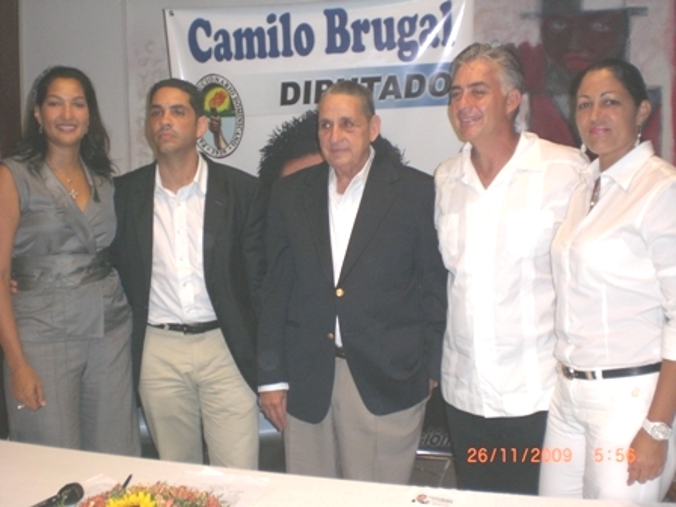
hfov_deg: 49.0
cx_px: 338
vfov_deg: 37.7
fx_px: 742
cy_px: 254
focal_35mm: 38
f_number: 3.1
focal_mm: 6.3
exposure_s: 1/60
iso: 200
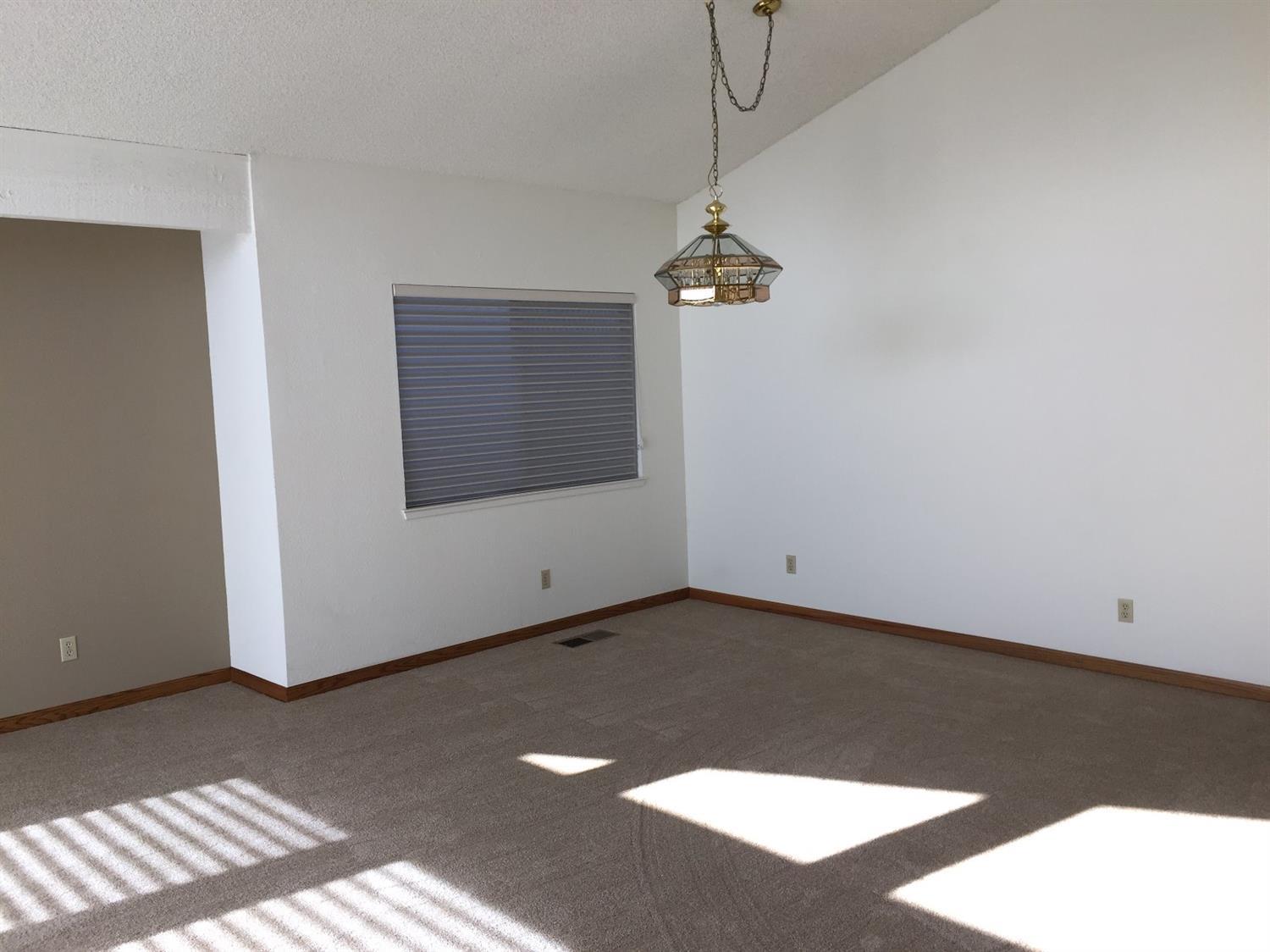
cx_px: 635
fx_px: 1064
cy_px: 476
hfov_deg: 61.7
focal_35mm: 29
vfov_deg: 48.2
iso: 40
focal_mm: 4.15
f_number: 2.2
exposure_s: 1/120
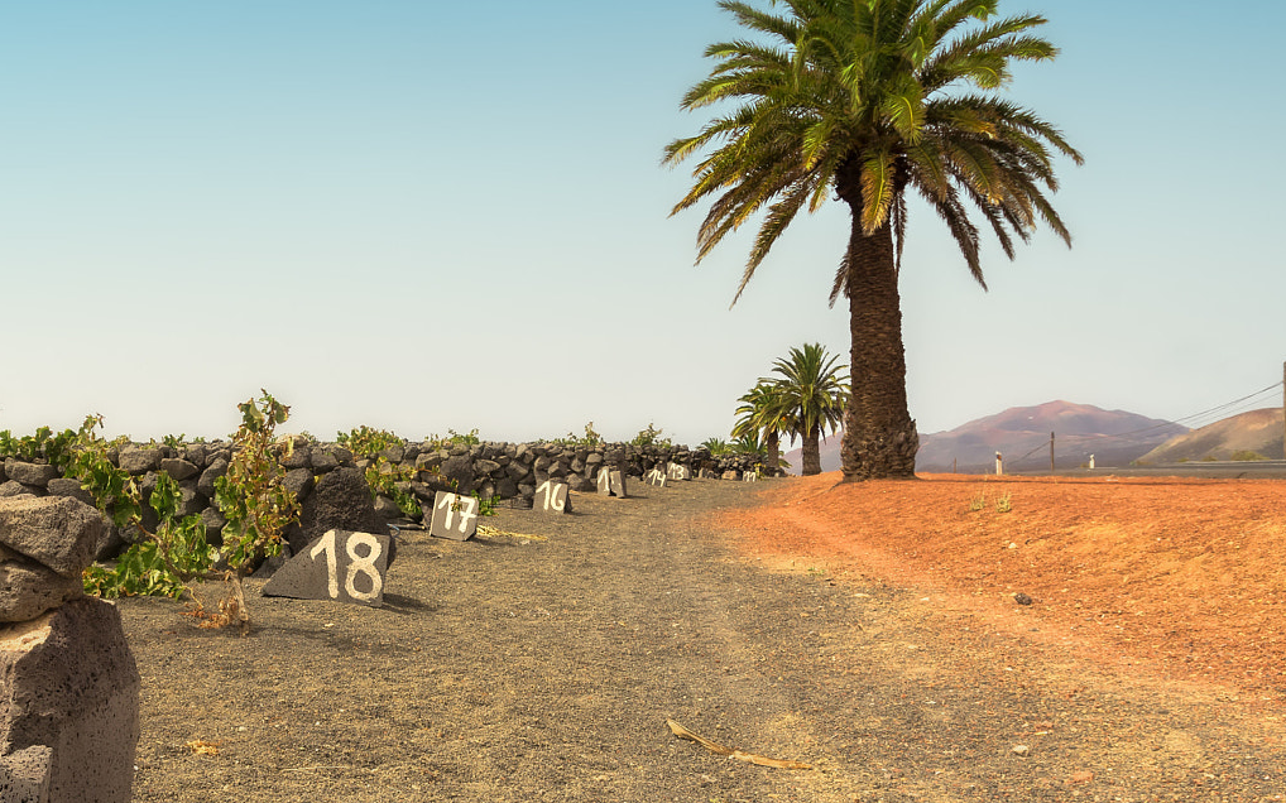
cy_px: 529
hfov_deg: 47.5
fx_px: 1402
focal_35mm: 40
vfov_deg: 31.8
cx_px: 330
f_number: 8
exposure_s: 1/60
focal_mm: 17.01
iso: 100
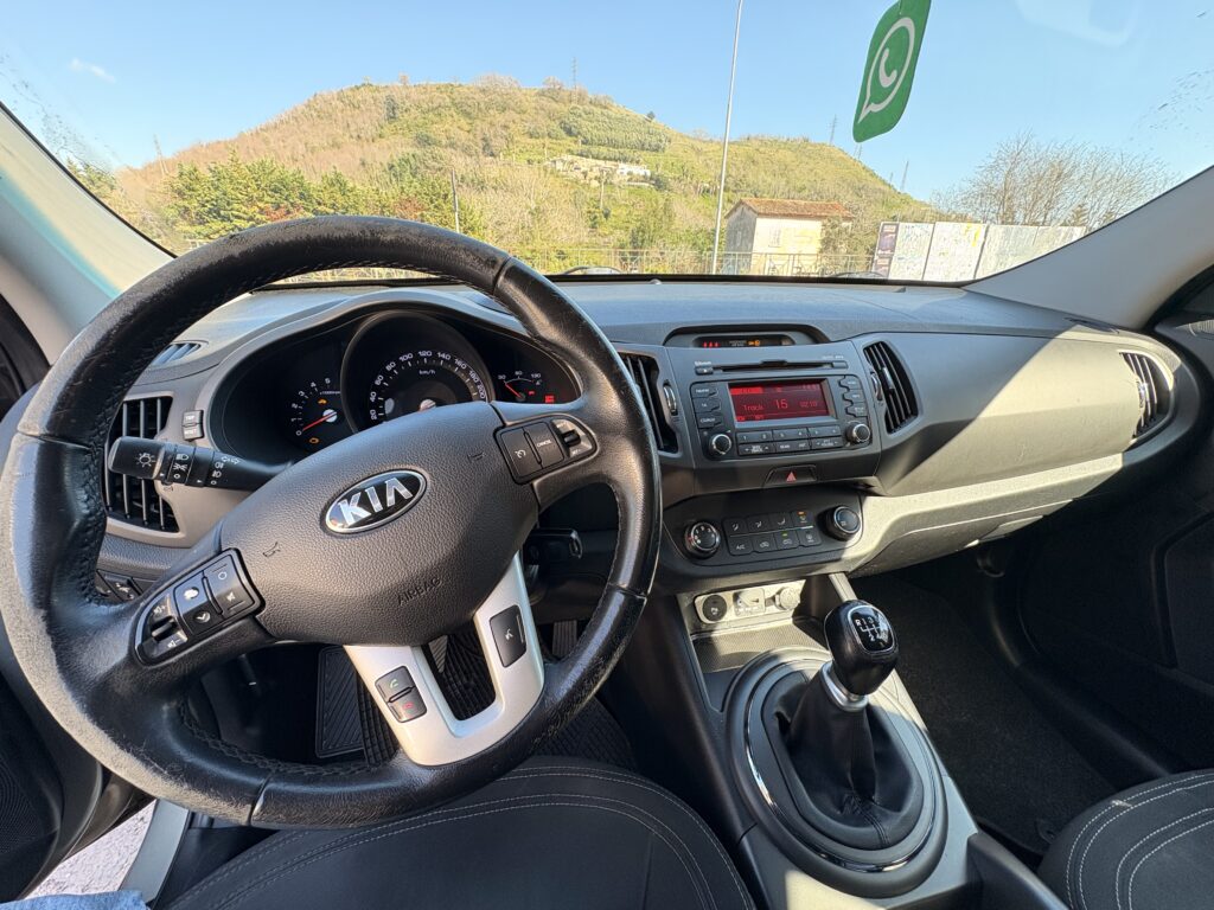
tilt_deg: -21.3
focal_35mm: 14
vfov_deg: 85.7
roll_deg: -0.9
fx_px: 491
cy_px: 455
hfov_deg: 102.1
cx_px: 607
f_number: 2.2
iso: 80
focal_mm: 2.22
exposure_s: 1/99
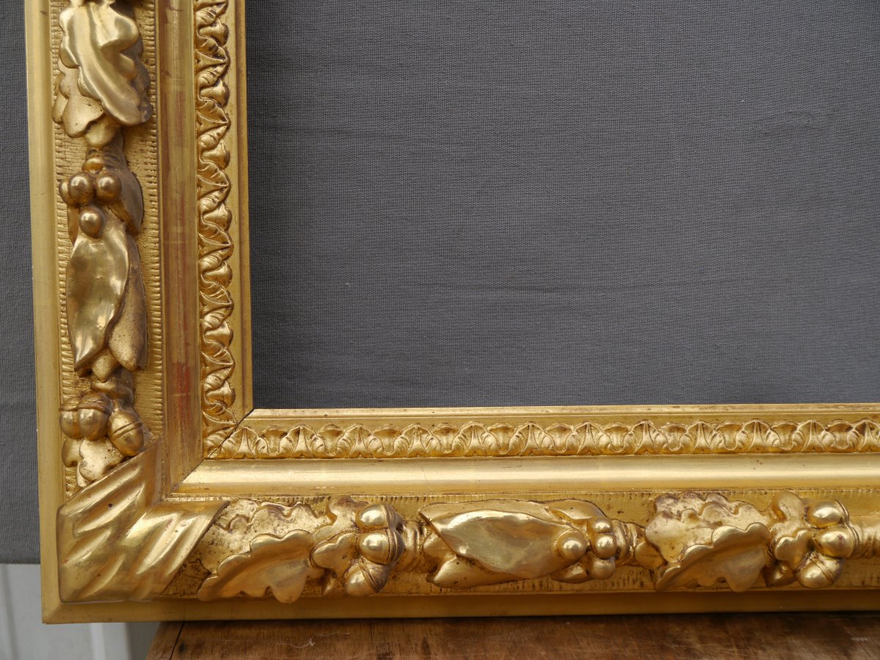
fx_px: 1271
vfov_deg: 29.1
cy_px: 330
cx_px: 440
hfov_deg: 38.2
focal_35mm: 50
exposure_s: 1/200
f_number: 6.3
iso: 200
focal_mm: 25
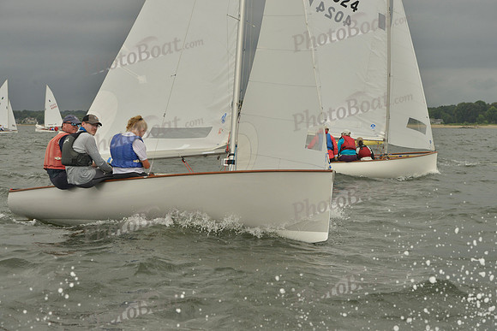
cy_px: 166
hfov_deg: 28.8
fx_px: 967
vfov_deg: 19.5
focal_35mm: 70
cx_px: 248
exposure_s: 1/1250
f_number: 9
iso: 400
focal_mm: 70
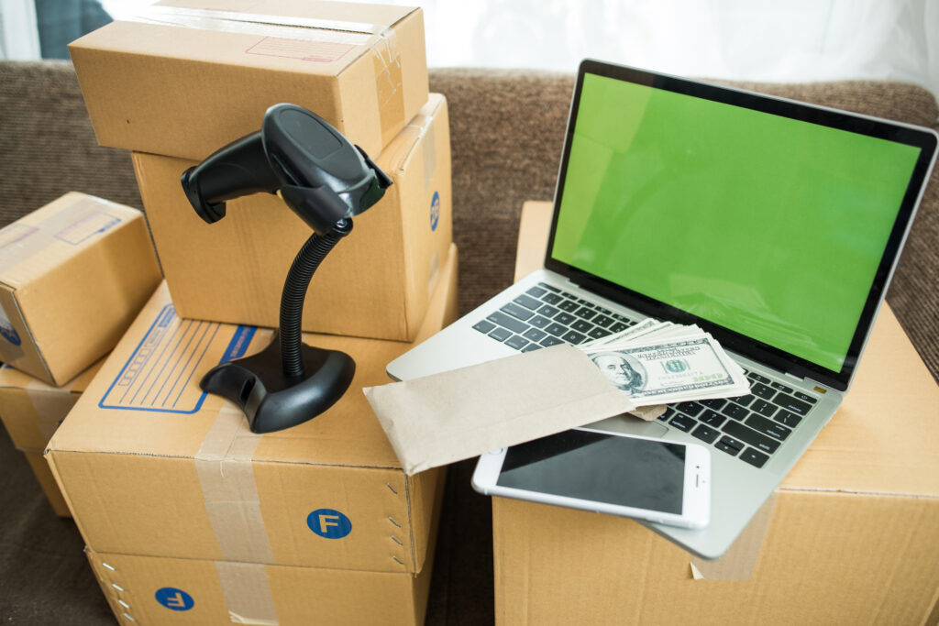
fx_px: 730
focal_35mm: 28
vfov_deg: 46.4
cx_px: 470
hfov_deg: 65.5
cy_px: 313
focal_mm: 28
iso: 400
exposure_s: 1/125
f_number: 2.8
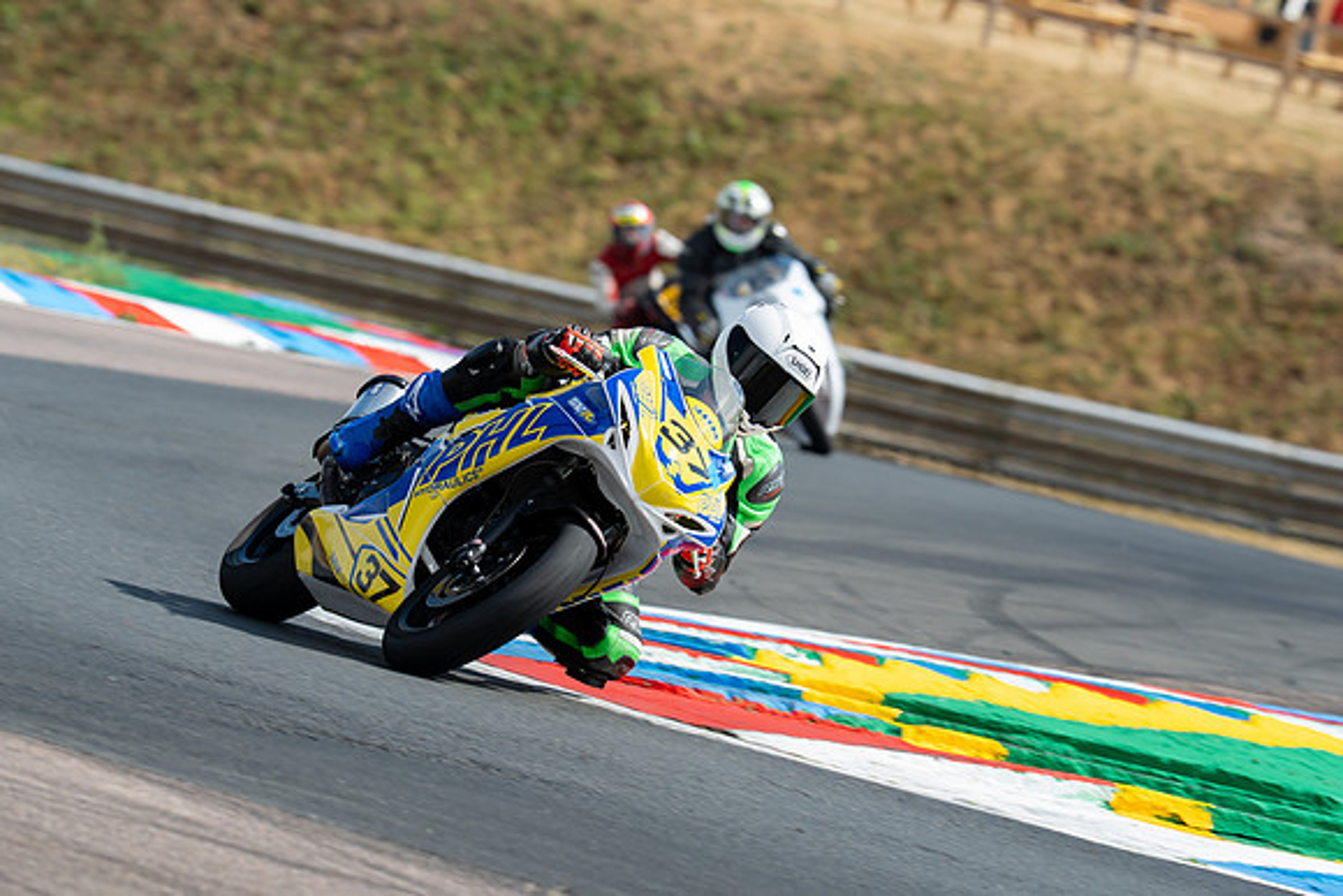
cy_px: 411
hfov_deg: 4.8
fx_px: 16143
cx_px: 617
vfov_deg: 3.2
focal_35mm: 433
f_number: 8
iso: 125
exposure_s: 1/320
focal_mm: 400
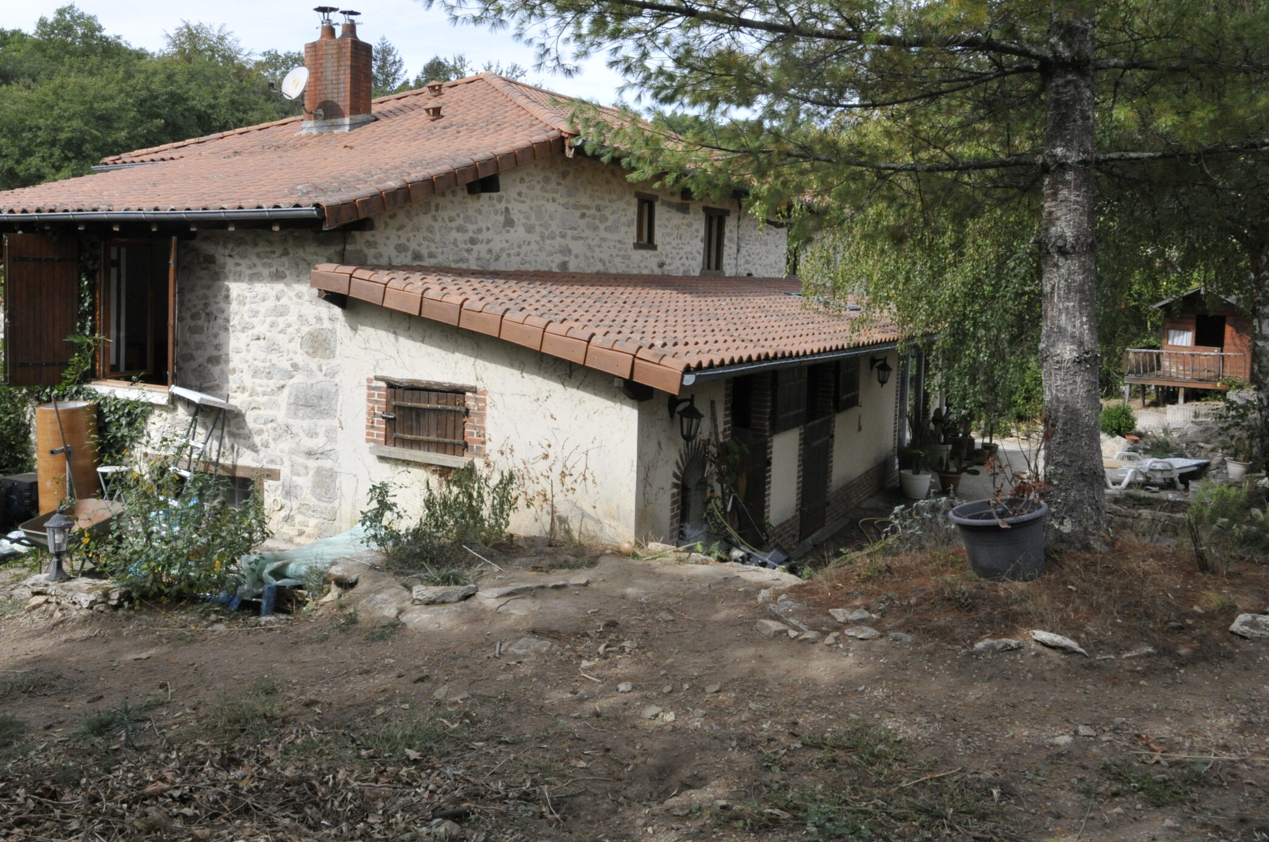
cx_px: 559
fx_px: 972
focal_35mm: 28
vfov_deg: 46.6
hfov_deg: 66.0
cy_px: 337
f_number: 14
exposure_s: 1/320
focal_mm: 15
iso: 800
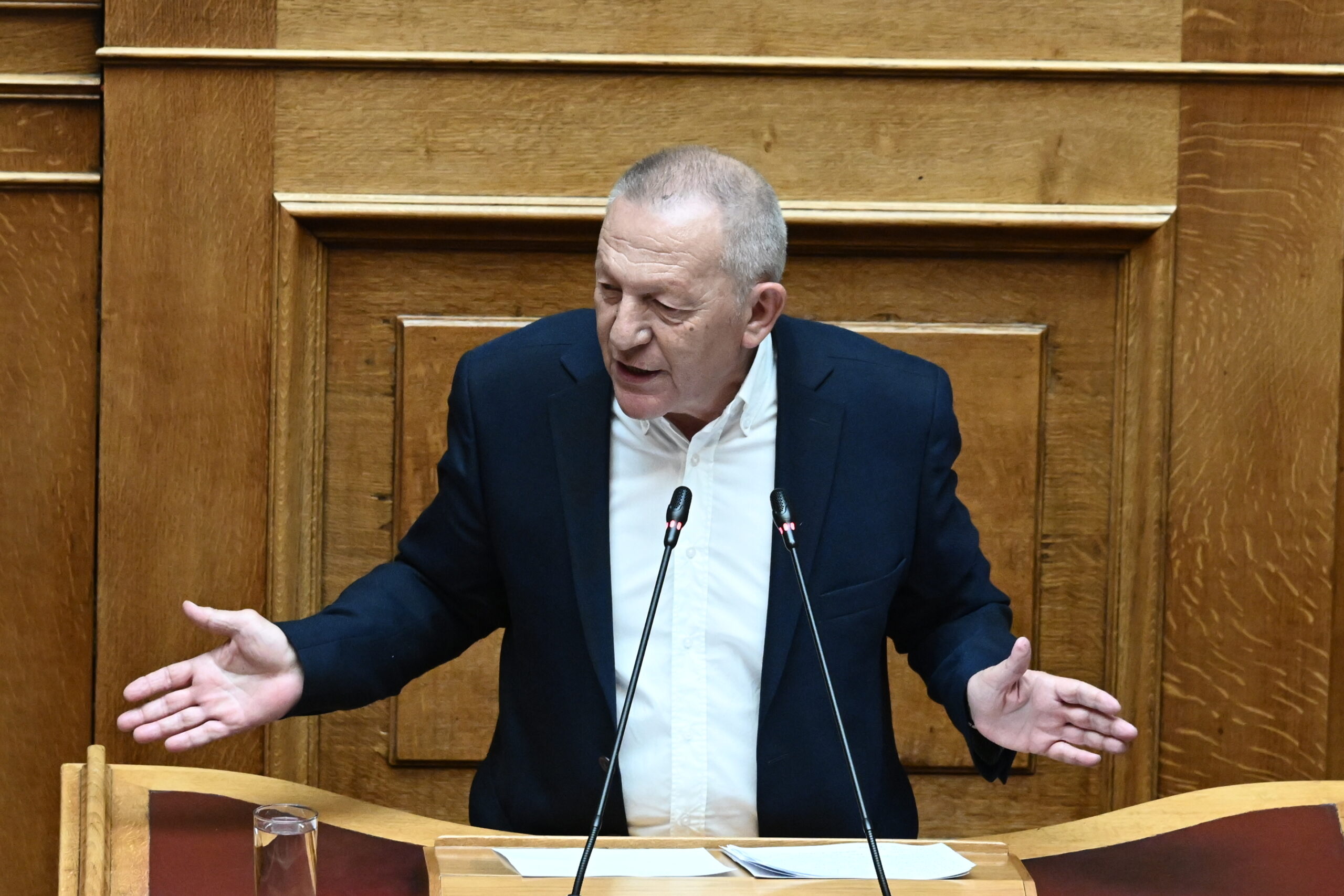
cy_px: 448
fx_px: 11200
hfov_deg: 6.9
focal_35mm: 300
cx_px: 672
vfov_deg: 4.6
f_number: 5
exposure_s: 1/500
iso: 5000
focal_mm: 200
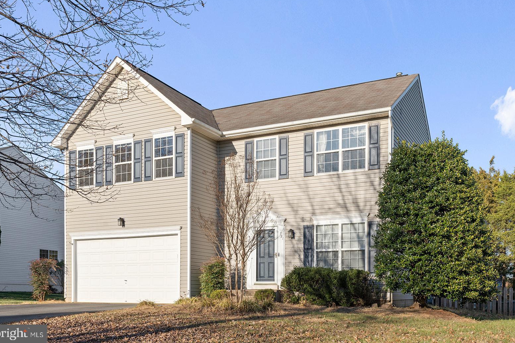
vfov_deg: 36.9
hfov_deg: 53.1
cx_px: 255
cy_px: 167
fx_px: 515
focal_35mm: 36
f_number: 9
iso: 100
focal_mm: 35
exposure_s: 1/400
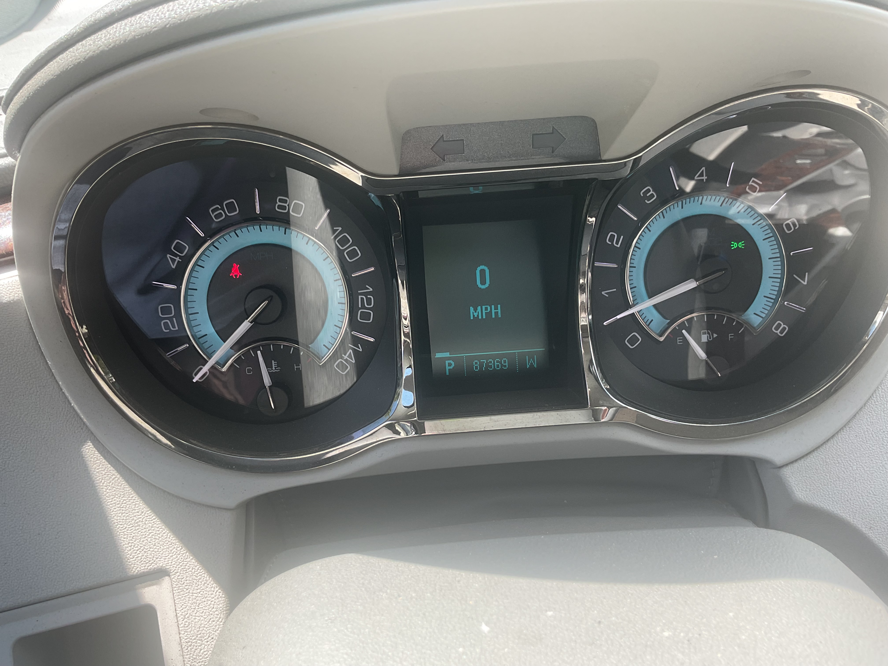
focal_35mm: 29
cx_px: 444
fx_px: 744
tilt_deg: -32.3
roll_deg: +3.2
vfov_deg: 48.2
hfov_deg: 61.7
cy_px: 333
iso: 16
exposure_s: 1/126
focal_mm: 3
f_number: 1.8
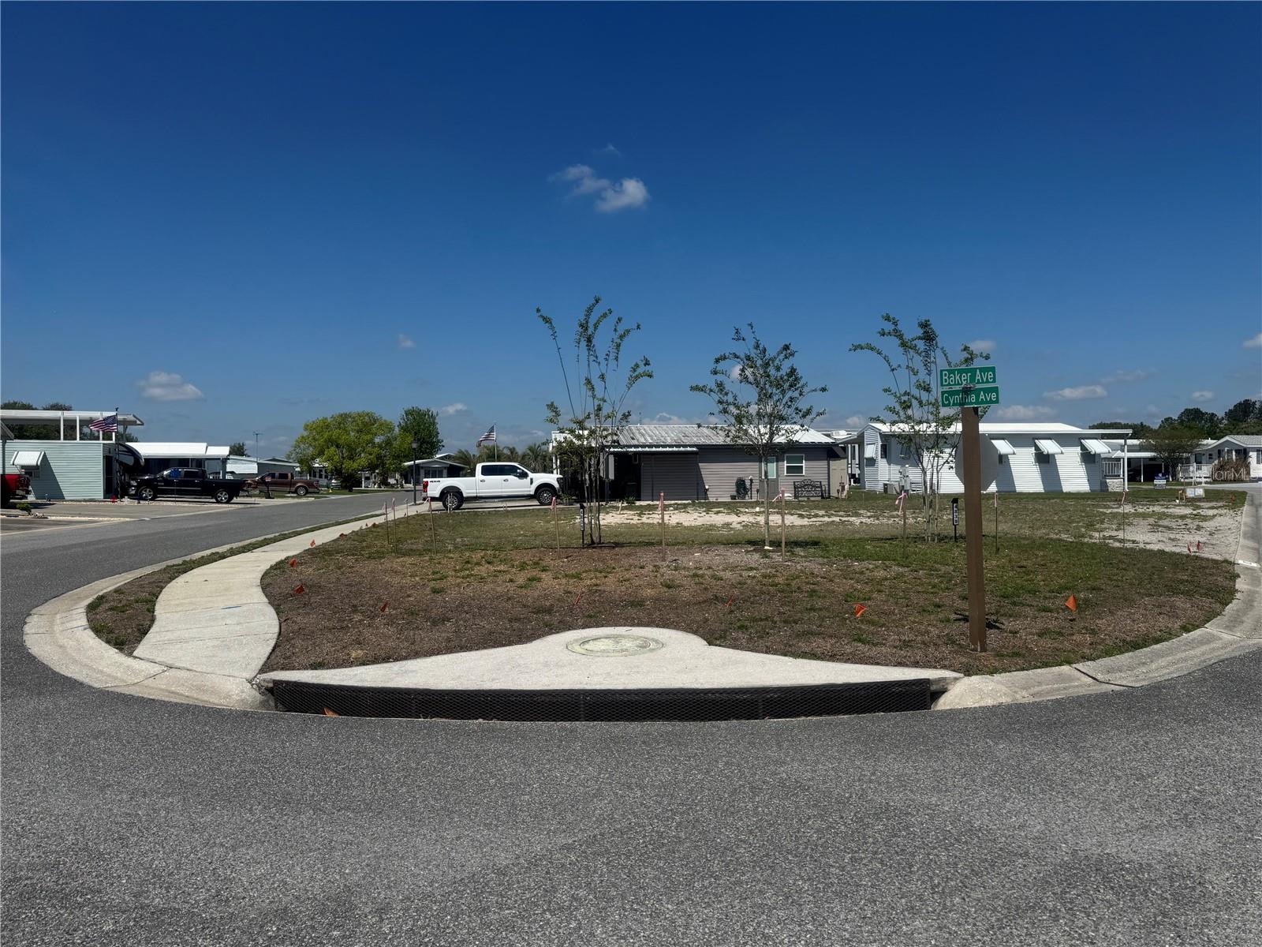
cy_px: 474
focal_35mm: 24
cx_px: 631
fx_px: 875
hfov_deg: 71.6
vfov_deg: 56.8
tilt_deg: +0.0
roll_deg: +0.2
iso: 80
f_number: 1.78
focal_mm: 6.76
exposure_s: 1/7937
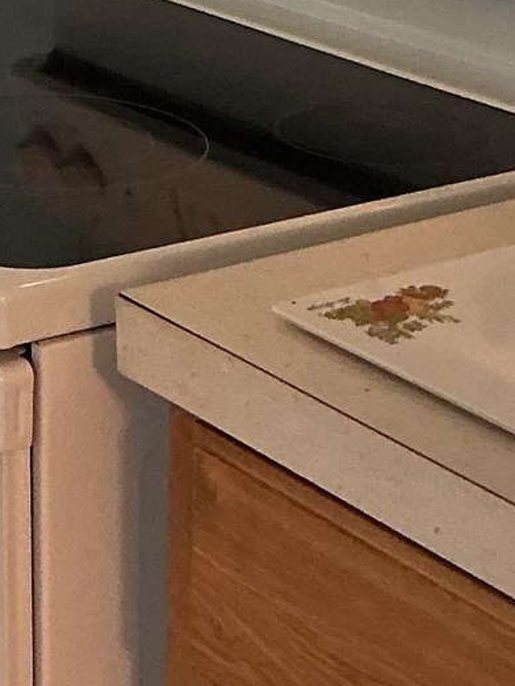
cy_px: -100
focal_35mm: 128
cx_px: -533
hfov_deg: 10.6
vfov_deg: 15.0
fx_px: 2537
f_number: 1.8
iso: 100
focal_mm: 3
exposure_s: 1/60
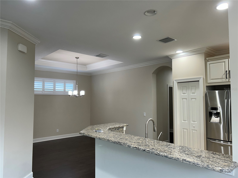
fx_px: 179
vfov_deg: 53.1
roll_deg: +0.3
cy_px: 89
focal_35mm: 26
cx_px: 119
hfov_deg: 67.3
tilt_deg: +3.6
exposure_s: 1/120
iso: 80
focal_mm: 5.7
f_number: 1.5
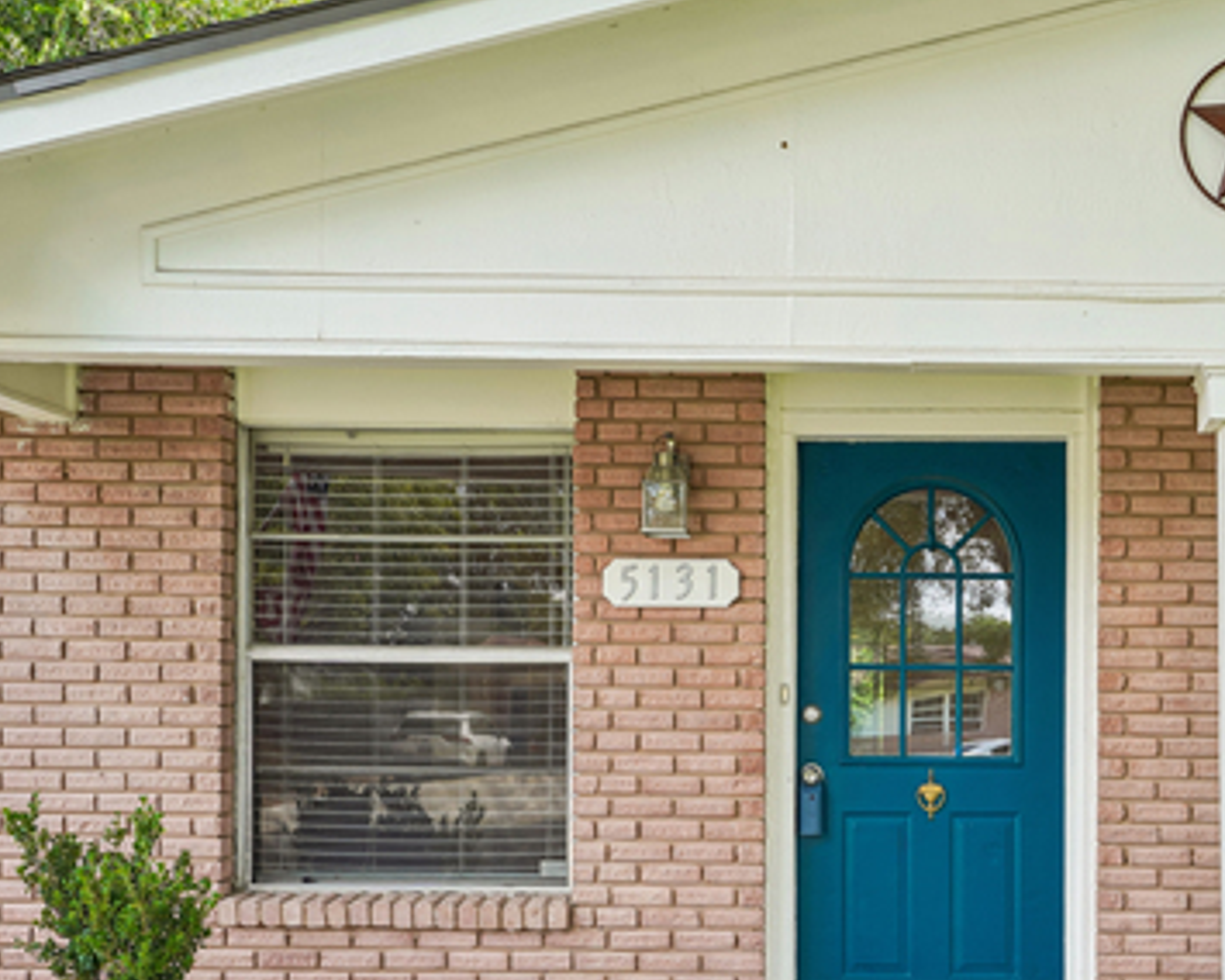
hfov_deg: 40.6
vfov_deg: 33.6
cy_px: 716
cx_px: 945
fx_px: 1595
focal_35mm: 44
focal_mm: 26
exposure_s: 1/50
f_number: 8
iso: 100
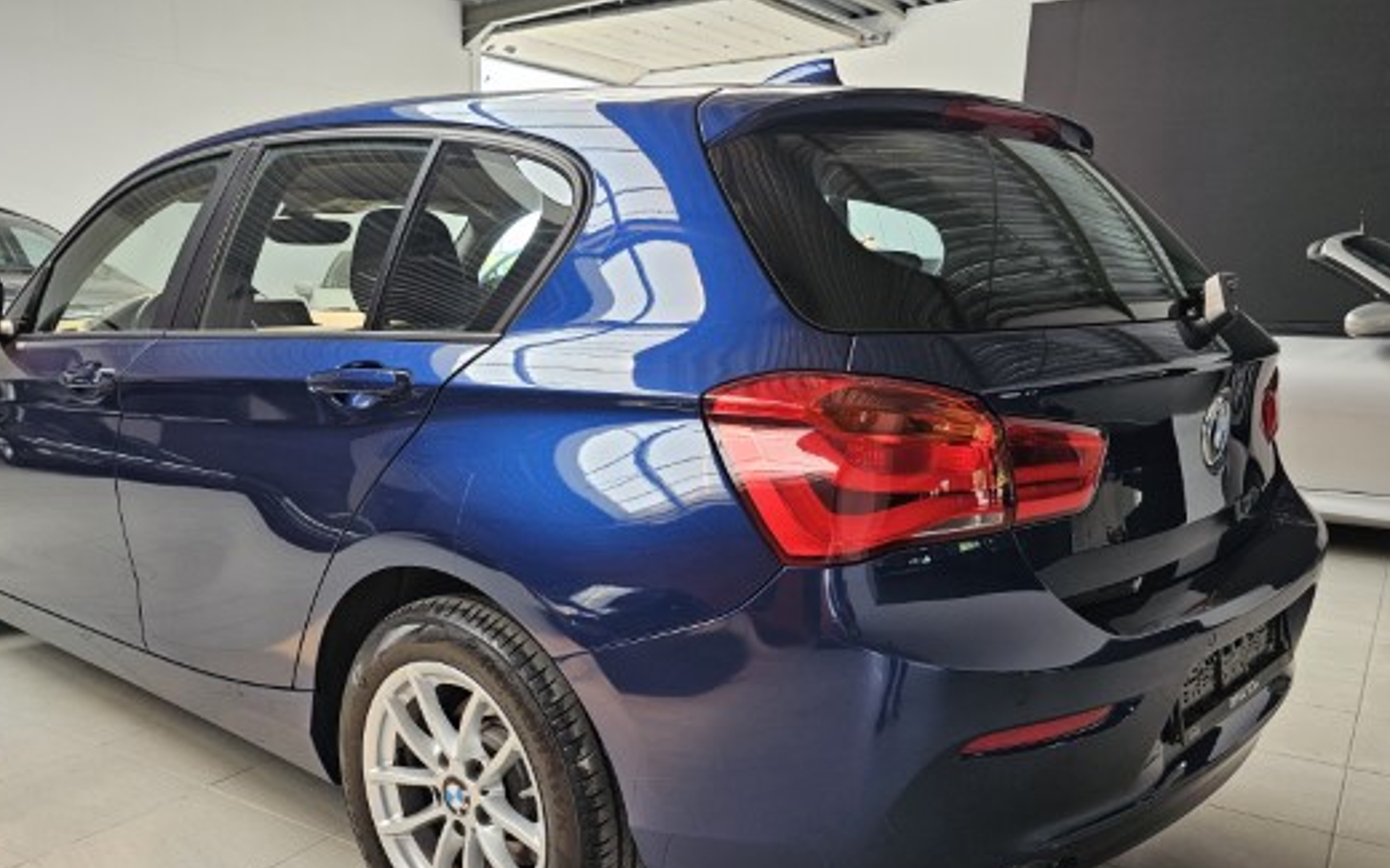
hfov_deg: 62.4
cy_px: 598
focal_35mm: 30
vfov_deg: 41.1
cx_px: 564
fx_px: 1136
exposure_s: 1/180
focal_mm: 6.3
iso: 100
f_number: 1.7
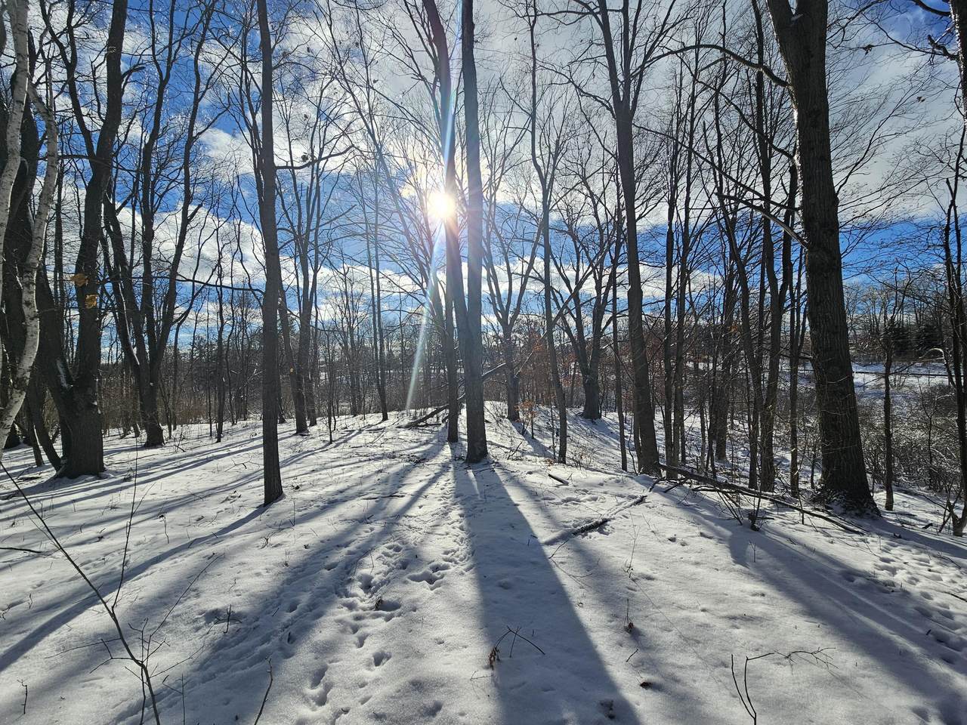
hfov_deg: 106.2
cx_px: 484
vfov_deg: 89.9
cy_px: 362
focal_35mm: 13
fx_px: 363
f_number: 2.2
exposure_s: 1/4244
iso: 50
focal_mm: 2.2
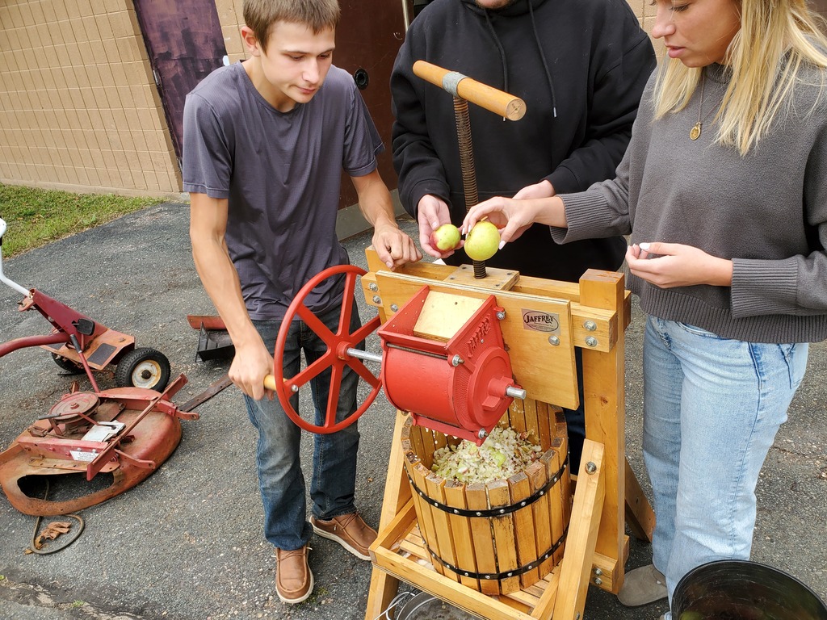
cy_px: 310
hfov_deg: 67.3
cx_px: 414
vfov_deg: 53.1
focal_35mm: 26
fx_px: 621
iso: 50
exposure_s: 1/250
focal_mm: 4.3
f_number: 2.4
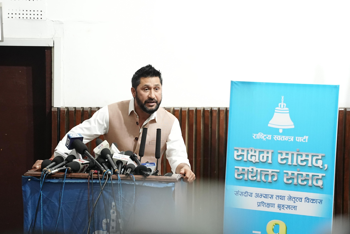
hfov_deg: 19.5
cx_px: 175
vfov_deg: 13.0
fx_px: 1021
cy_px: 117
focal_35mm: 105
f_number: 2.8
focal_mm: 70
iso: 5000
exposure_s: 1/250
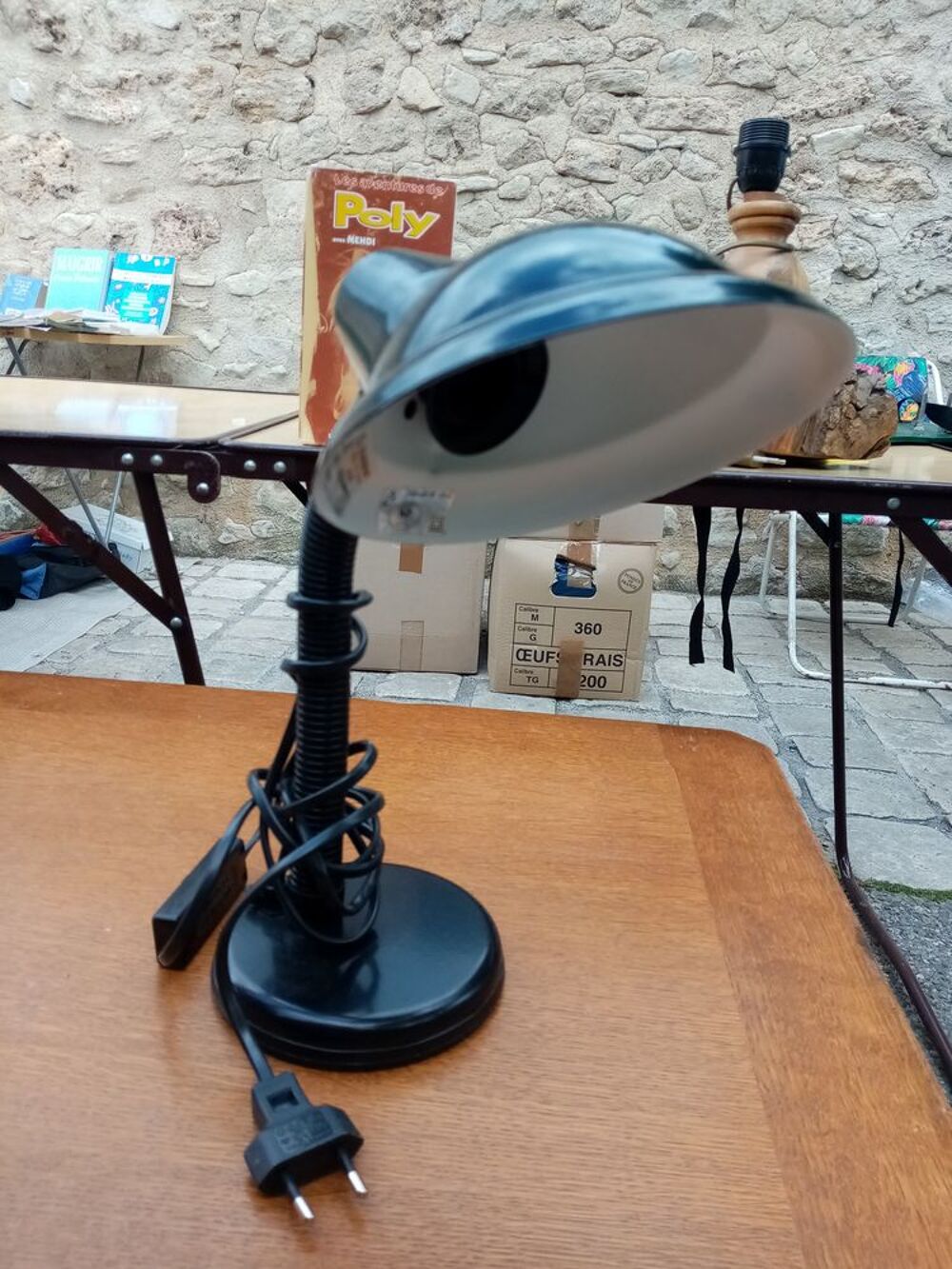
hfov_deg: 53.1
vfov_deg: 67.3
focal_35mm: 26
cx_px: 476
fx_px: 953
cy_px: 634
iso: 102
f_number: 1.8
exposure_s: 1/265
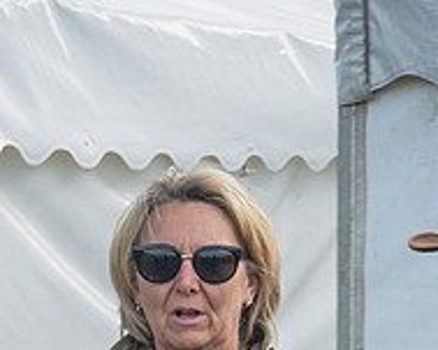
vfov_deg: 8.0
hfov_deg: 10.1
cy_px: 503
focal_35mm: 191
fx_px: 2475
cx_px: 226
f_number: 9
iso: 200
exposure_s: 1/60
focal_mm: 38
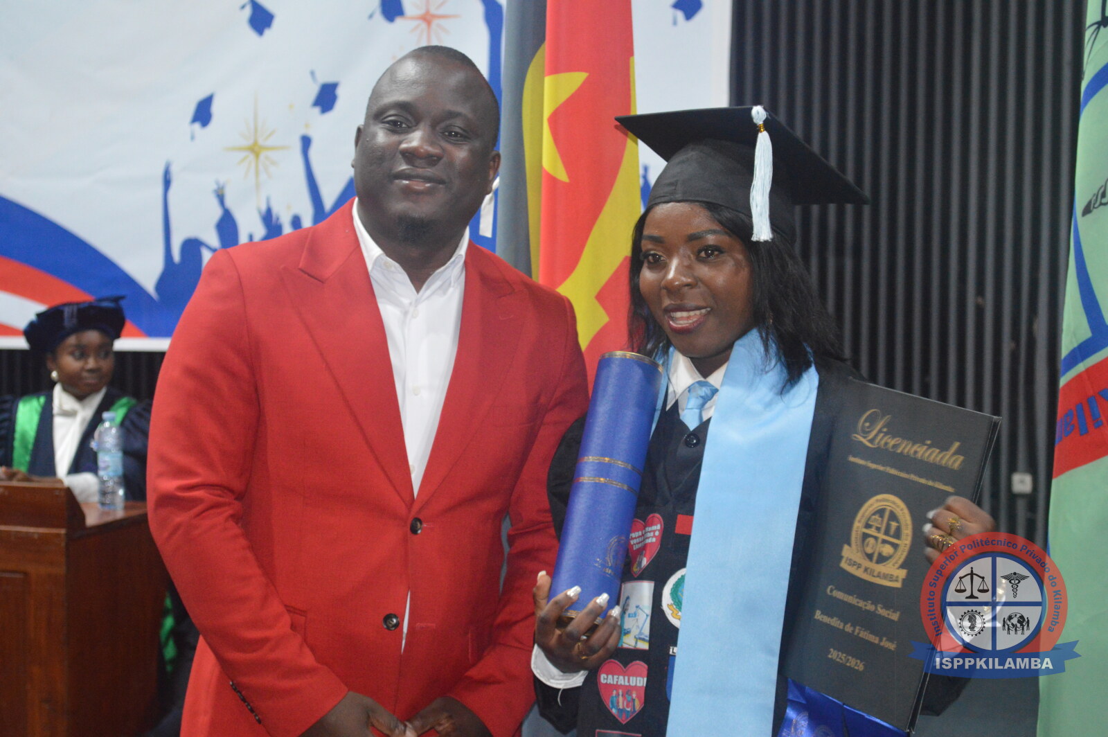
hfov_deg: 28.1
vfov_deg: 18.9
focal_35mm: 72
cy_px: 368
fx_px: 2214
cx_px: 554
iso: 2200
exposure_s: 1/60
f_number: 5.6
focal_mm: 48
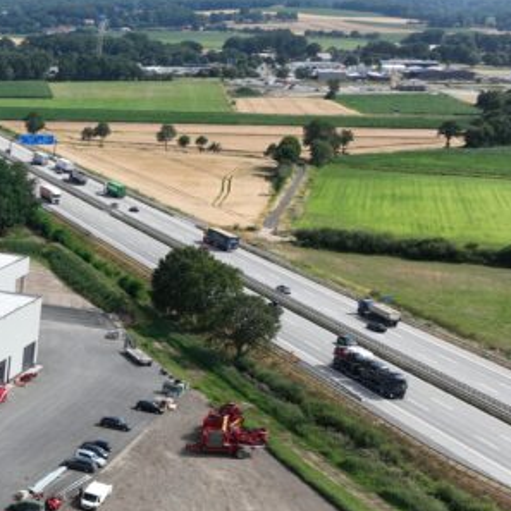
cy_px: 416
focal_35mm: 73
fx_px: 1219
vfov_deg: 23.3
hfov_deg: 19.3
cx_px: -342
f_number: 4.5
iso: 100
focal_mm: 12.29
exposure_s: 1/640
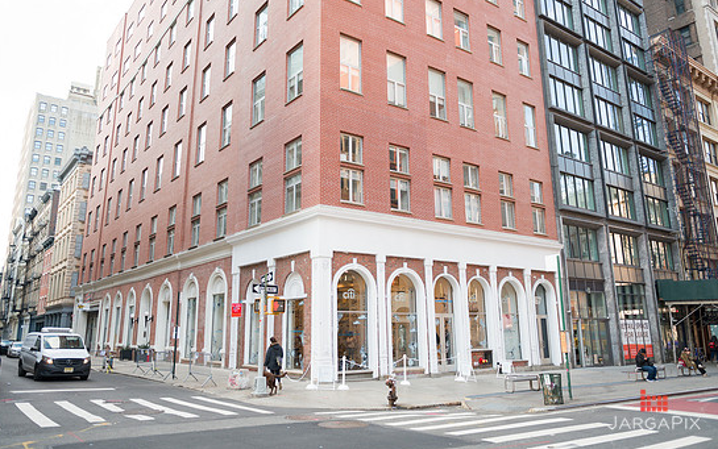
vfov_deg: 47.6
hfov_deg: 70.4
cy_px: 204
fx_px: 509
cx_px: 352
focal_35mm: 26
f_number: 4
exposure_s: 1/320
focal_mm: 24
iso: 250
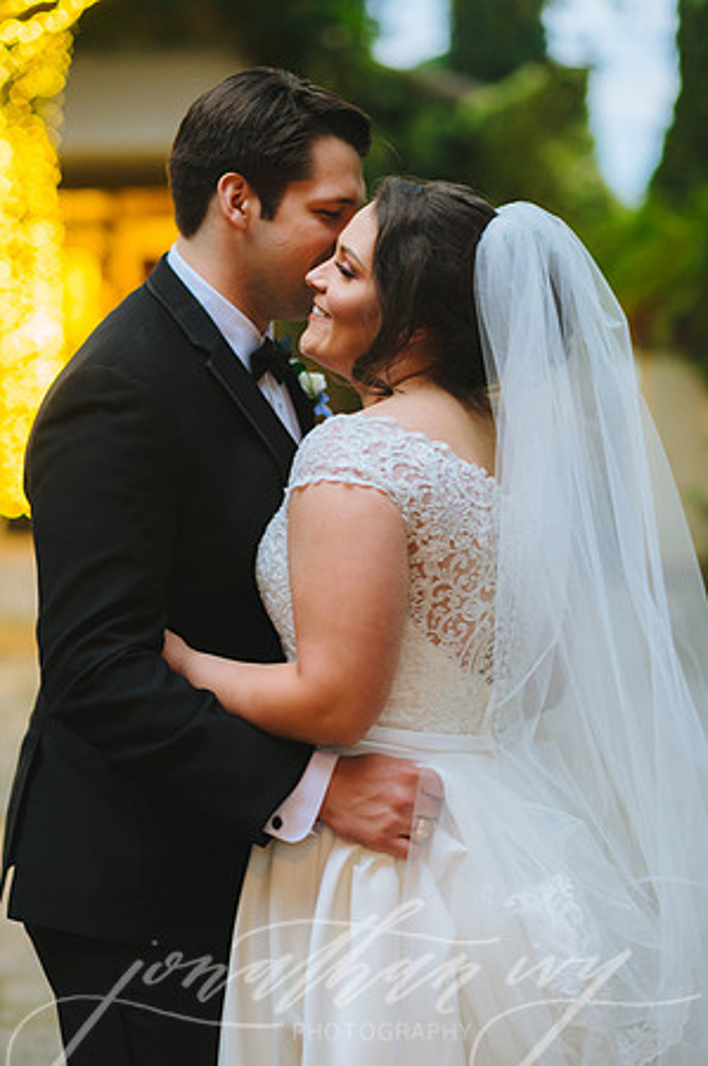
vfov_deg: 23.9
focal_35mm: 85
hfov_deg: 16.0
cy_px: 533
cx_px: 354
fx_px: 2513
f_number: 2
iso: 640
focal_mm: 85
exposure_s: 1/160
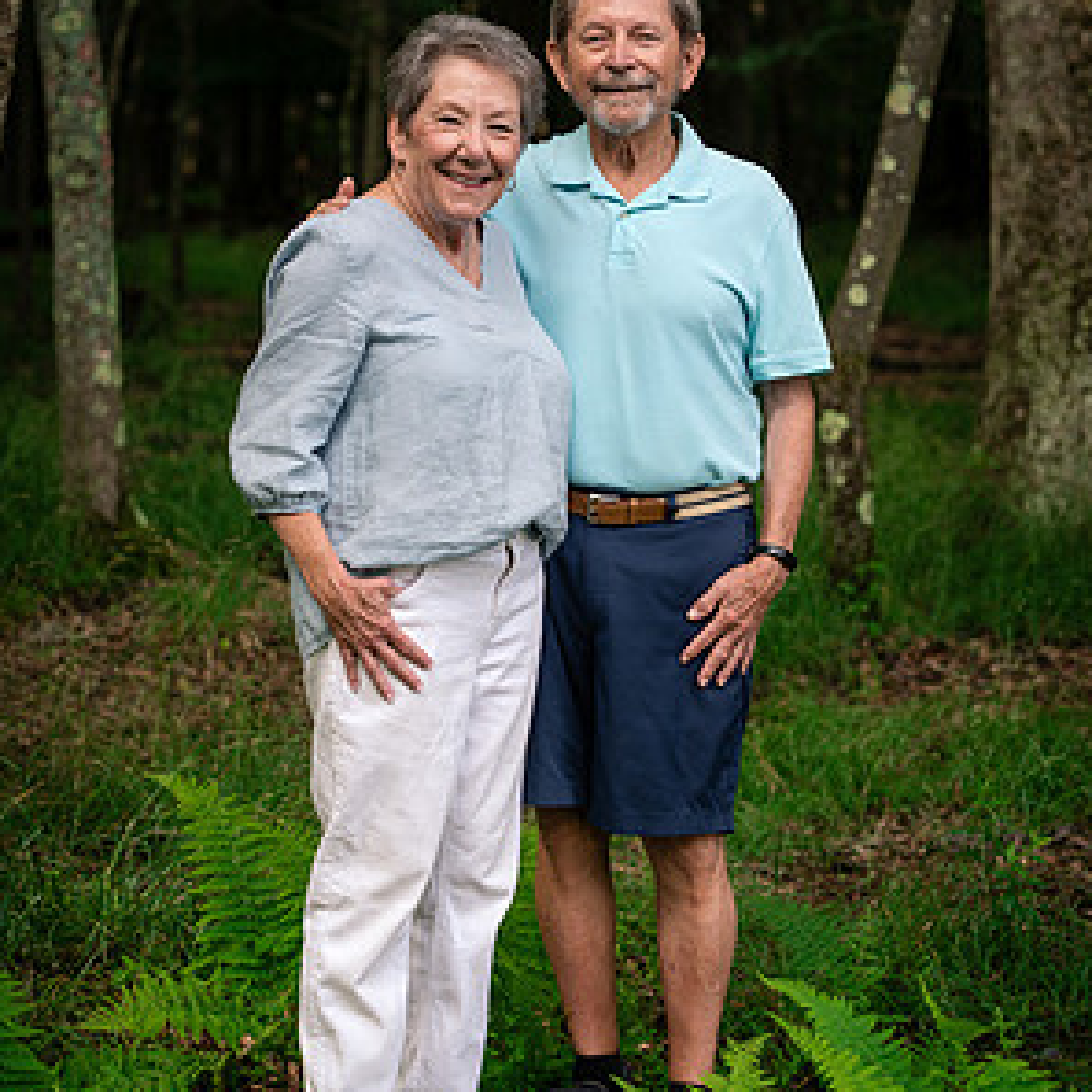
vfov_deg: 15.8
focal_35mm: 110
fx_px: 3926
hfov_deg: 15.8
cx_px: 550
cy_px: 561
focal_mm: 85
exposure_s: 1/200
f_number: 4
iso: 200
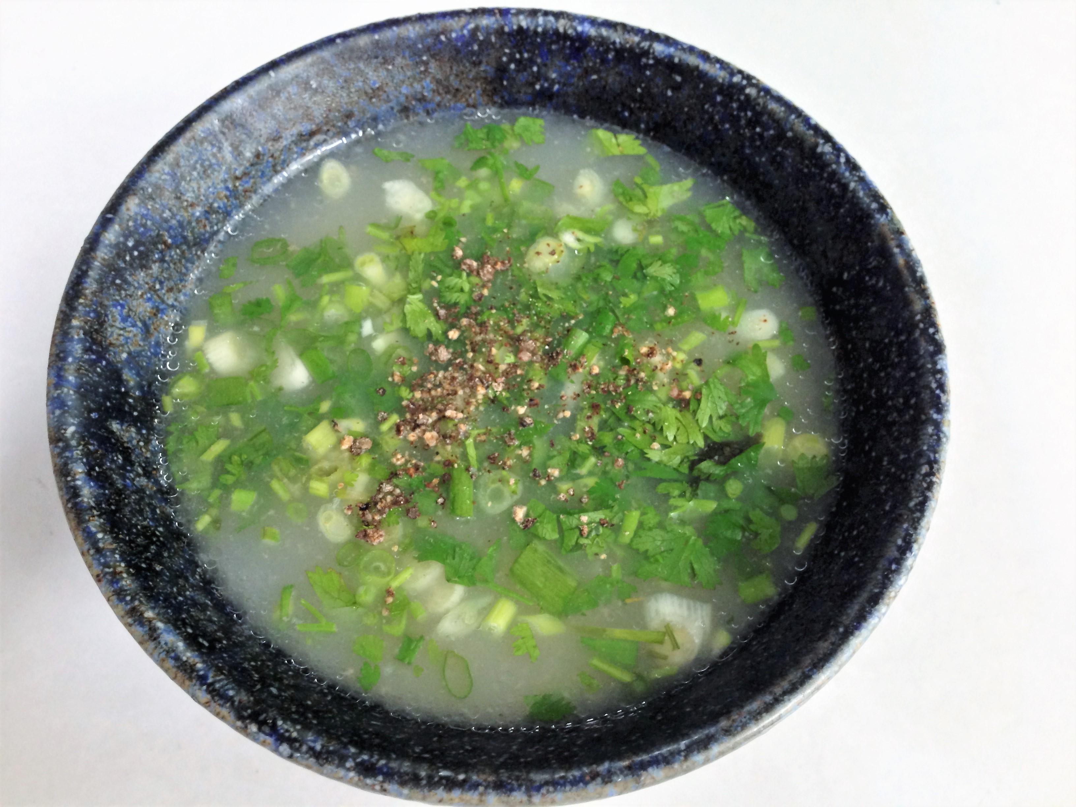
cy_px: 404
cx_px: 538
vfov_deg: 42.9
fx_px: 1026
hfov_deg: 55.4
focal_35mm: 33
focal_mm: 4.12
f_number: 2.4
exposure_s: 1/20
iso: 125
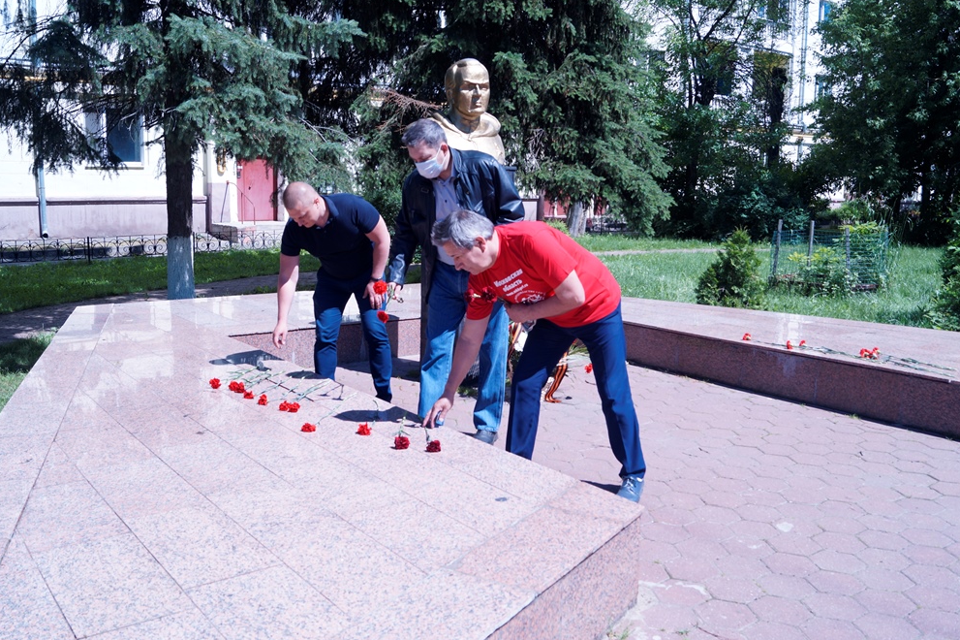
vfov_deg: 42.3
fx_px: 826
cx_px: 478
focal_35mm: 31
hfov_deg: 60.3
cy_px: 320
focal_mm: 20
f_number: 7.1
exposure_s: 1/200
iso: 100
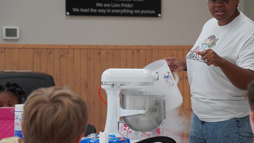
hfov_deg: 11.3
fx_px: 1287
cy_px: 80
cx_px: 164
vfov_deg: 6.4
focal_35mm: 191
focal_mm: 88
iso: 1600
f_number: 5.6
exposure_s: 1/160
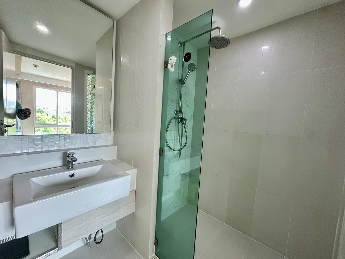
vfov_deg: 85.7
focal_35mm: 14
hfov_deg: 102.1
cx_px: 172
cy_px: 130
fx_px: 140
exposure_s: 1/99
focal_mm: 2.22
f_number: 2.2
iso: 200
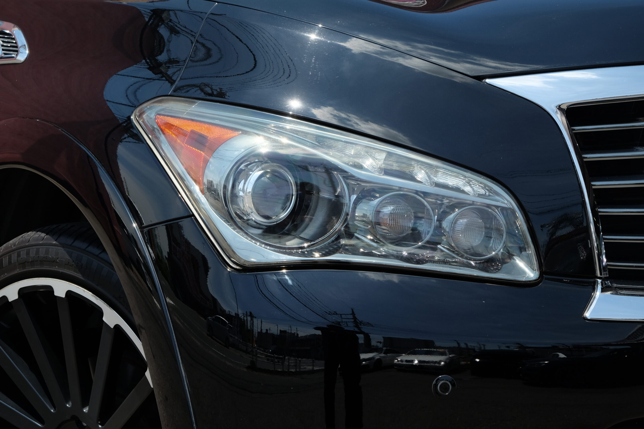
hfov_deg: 31.4
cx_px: 322
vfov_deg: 21.2
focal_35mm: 64
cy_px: 214
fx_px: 1145
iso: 400
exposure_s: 1/420
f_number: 8
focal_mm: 42.5
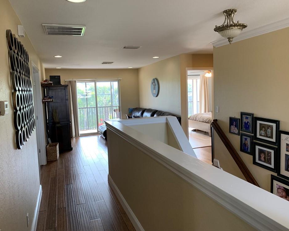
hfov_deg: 62.2
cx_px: 138
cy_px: 115
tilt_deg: -5.4
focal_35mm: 28
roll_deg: +2.0
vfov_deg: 51.5
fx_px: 239
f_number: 1.8
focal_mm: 4.25
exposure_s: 1/60
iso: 100
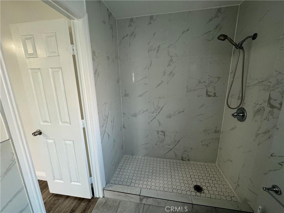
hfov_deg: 102.1
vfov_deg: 85.7
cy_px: 106
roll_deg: +1.0
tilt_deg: -12.8
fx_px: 115
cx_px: 142
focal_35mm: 14
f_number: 2.2
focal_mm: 2.22
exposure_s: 1/60
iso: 320
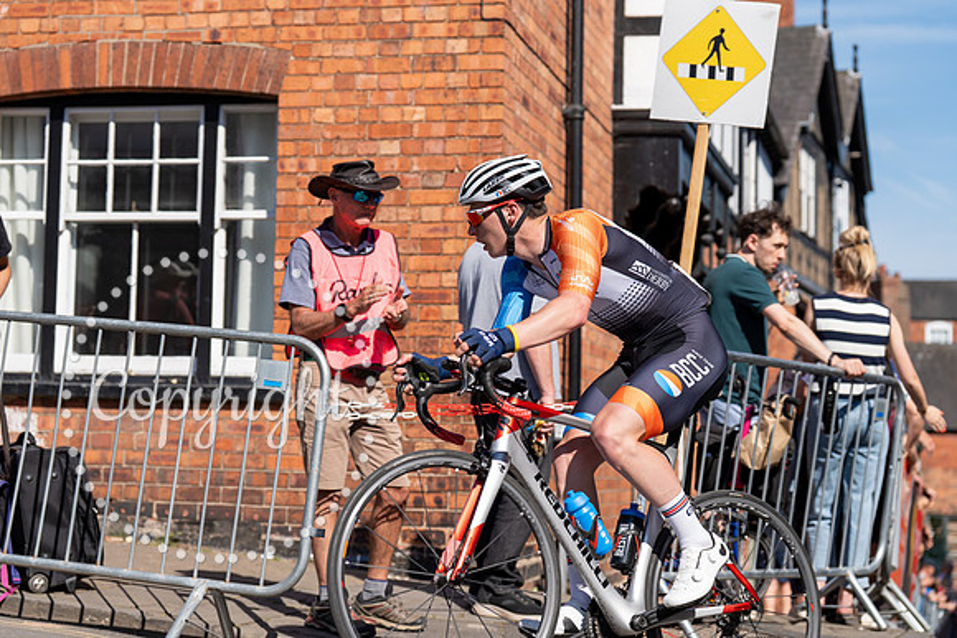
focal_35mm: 70
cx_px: 478
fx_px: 1861
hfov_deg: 28.8
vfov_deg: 19.5
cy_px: 319
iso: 100
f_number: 3.5
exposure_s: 1/1000
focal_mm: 70
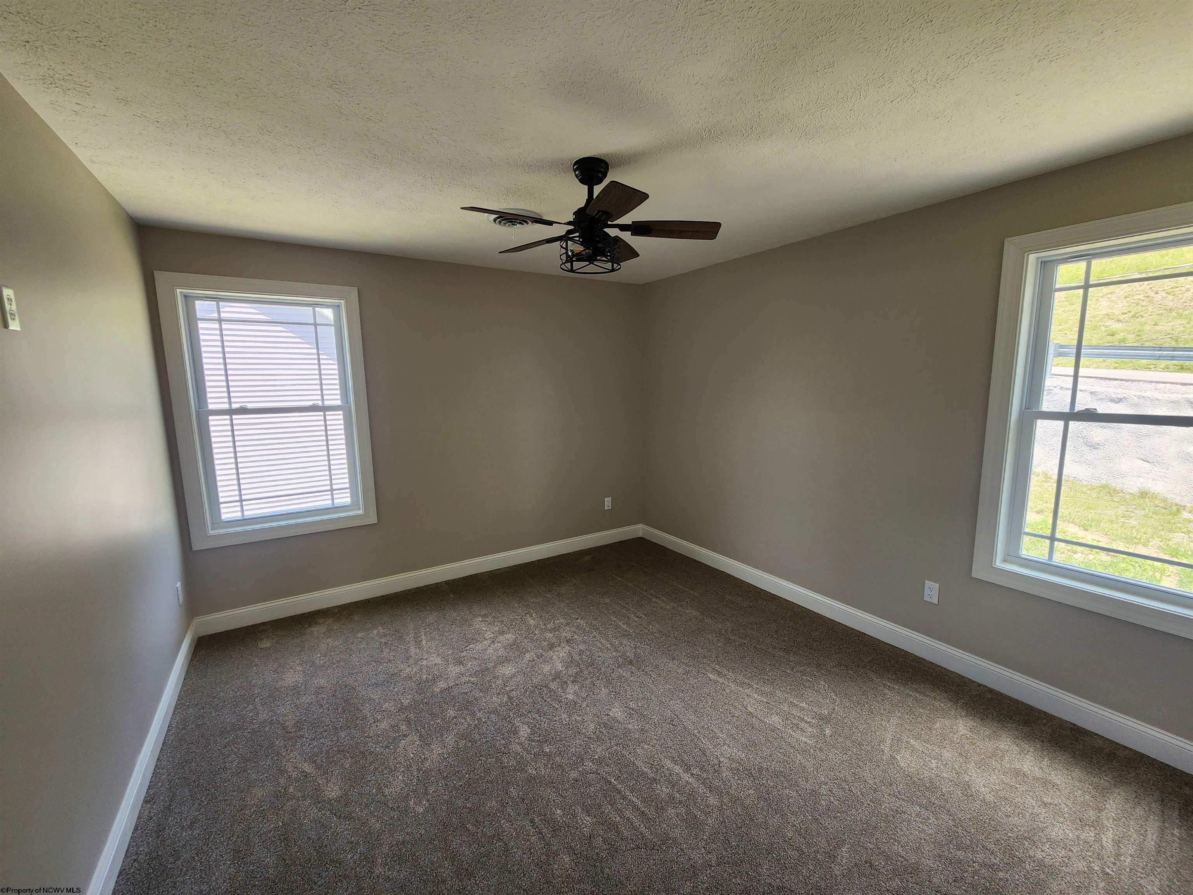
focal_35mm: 13
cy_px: 448
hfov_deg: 106.2
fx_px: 448
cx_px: 596
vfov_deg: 89.9
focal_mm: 2.2
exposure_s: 1/60
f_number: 2.2
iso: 100
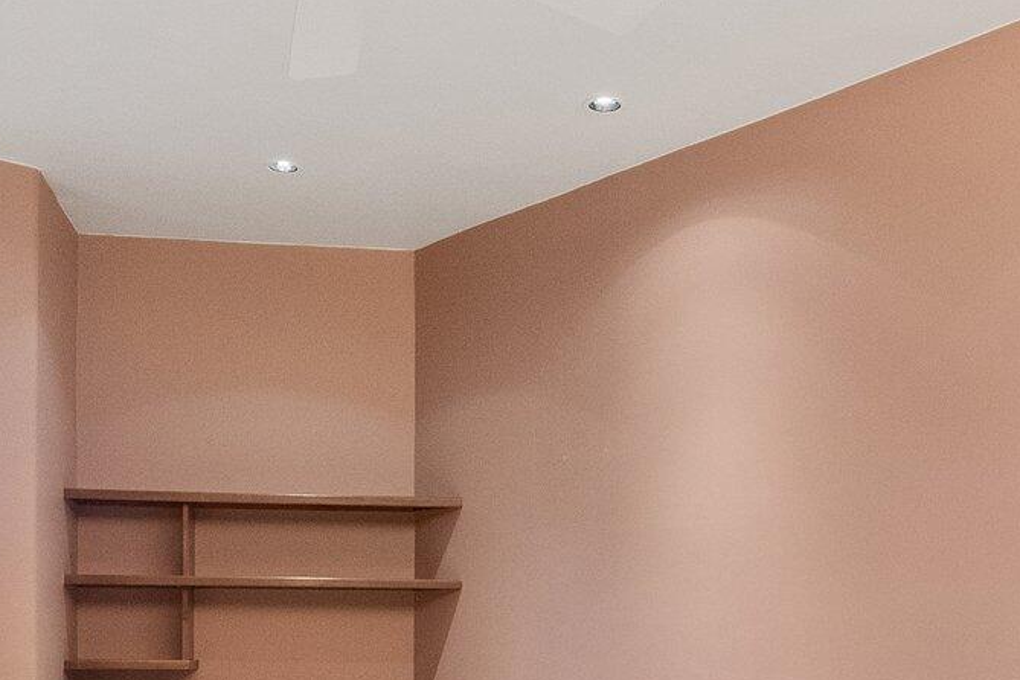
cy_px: 670
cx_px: 610
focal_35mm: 49
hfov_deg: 40.2
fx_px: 1388
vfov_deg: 26.2
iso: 5000
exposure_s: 1/25
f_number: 6.3
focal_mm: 16
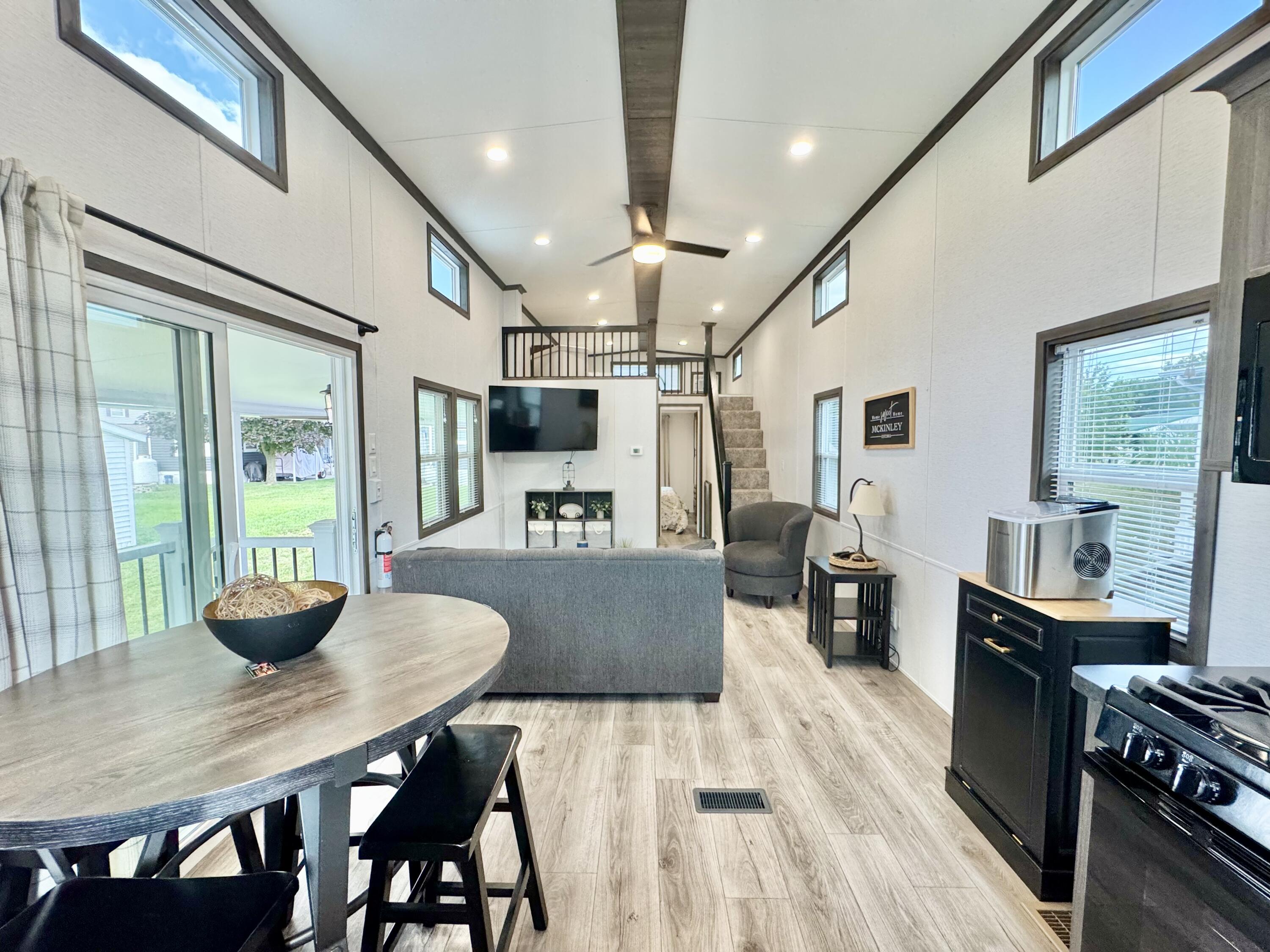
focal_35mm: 14
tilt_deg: -4.8
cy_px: 476
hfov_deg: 102.1
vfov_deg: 85.7
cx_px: 635
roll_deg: -0.4
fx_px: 514
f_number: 2.2
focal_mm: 2.22
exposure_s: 1/120
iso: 250
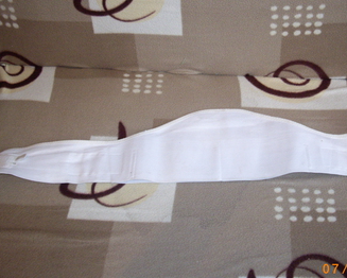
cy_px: 131
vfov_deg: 29.7
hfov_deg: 36.3
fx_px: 524
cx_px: 225
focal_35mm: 51
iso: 400
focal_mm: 7.9
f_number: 2.8
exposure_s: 1/40
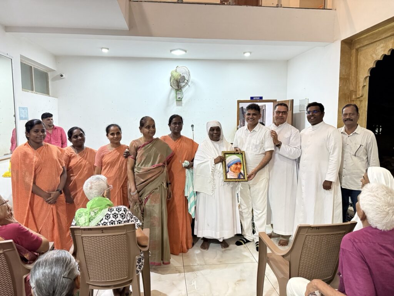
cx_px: 197
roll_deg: +0.1
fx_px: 273
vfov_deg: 56.8
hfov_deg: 71.6
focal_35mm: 24
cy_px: 148
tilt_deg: -3.5
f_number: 1.78
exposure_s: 1/52
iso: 800
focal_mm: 6.76
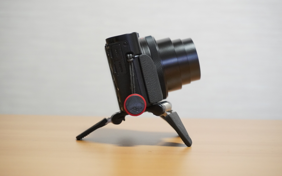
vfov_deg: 17.3
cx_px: 141
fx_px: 580
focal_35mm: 76
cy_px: 82
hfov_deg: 27.3
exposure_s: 1/80
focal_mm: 49
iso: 3200
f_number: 5.6
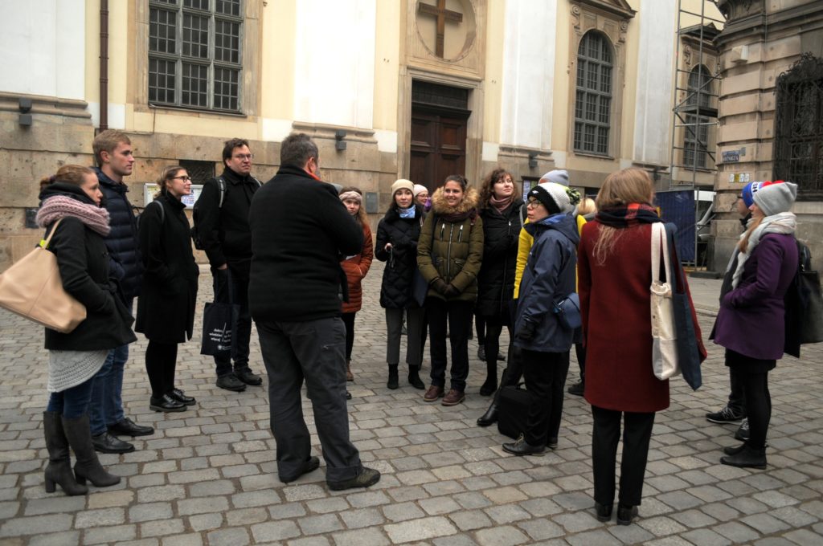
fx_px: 616
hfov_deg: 67.4
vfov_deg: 47.8
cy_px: 273
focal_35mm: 27
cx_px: 412
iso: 200
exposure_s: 1/350
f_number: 4
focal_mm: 18
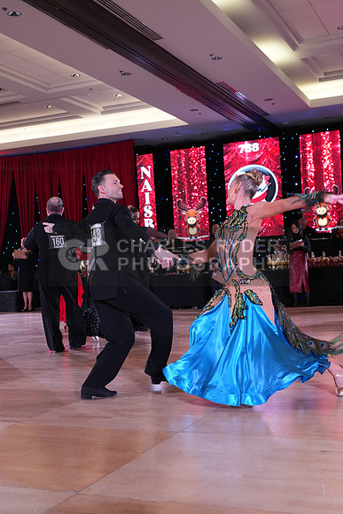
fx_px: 643
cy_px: 257
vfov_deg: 43.6
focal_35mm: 45
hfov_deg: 29.9
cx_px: 172
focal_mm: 45
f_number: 5
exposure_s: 1/250
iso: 2500
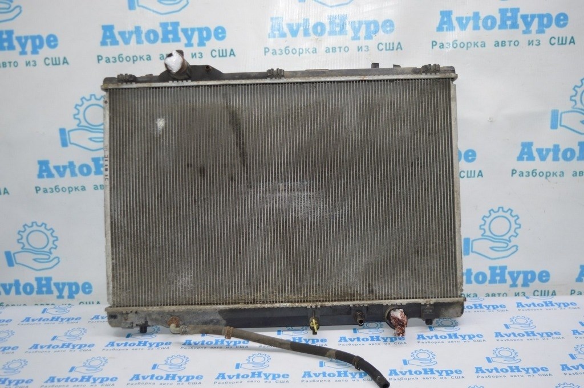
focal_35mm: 39
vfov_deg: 34.2
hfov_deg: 49.6
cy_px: 194
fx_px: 632
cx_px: 292
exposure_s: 1/80
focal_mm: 26
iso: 400
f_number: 4
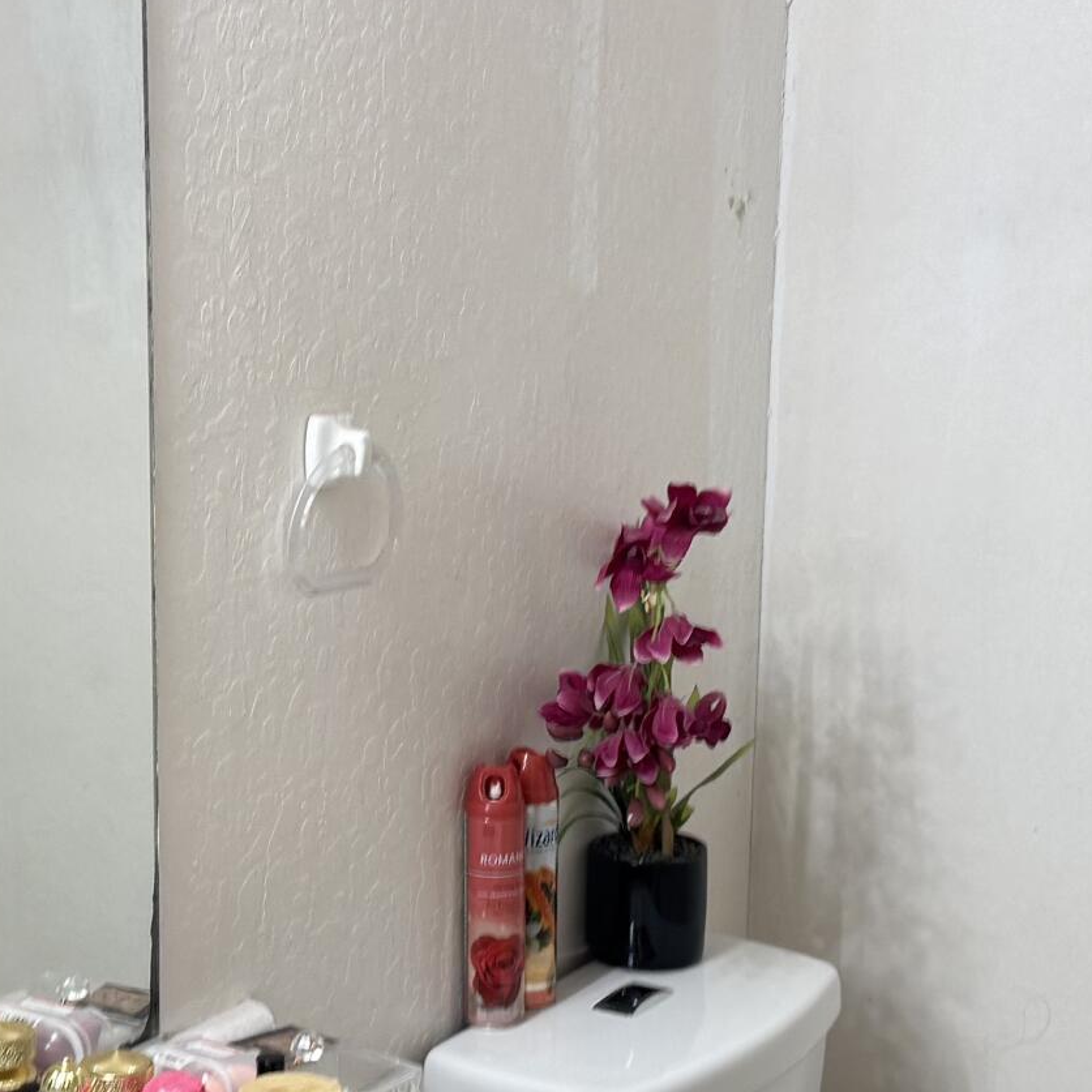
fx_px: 2712
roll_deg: -2.1
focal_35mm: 76
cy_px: 702
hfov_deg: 22.8
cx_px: 540
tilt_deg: -14.3
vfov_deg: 22.7
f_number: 1.78
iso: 160
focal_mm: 6.76
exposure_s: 1/120
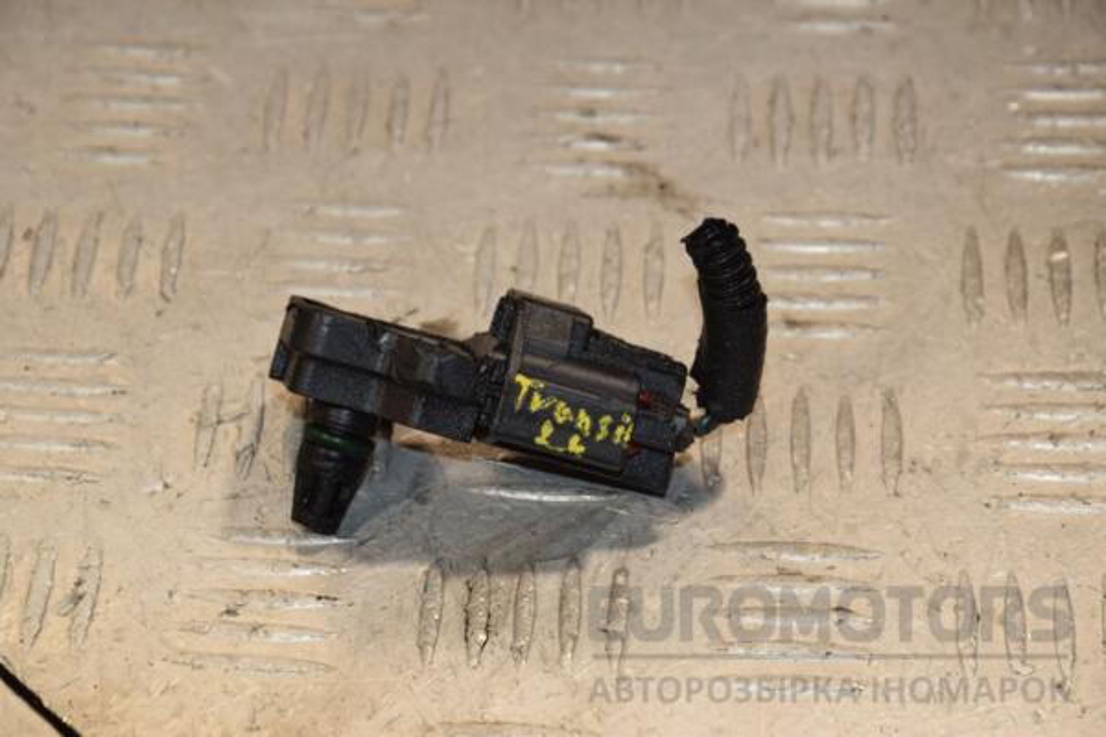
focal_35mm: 158
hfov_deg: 13.0
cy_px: 368
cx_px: 553
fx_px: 4838
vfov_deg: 8.7
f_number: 8
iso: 800
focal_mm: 105
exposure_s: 1/200
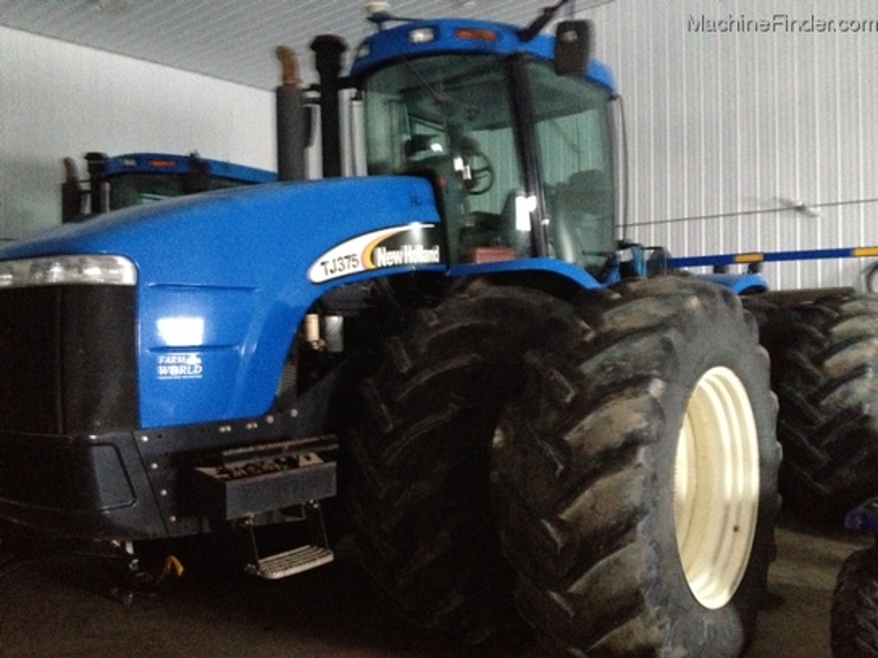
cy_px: 329
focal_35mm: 35
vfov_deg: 40.7
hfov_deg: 52.6
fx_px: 888
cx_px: 439
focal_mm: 4.28
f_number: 2.4
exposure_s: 1/15
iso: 800
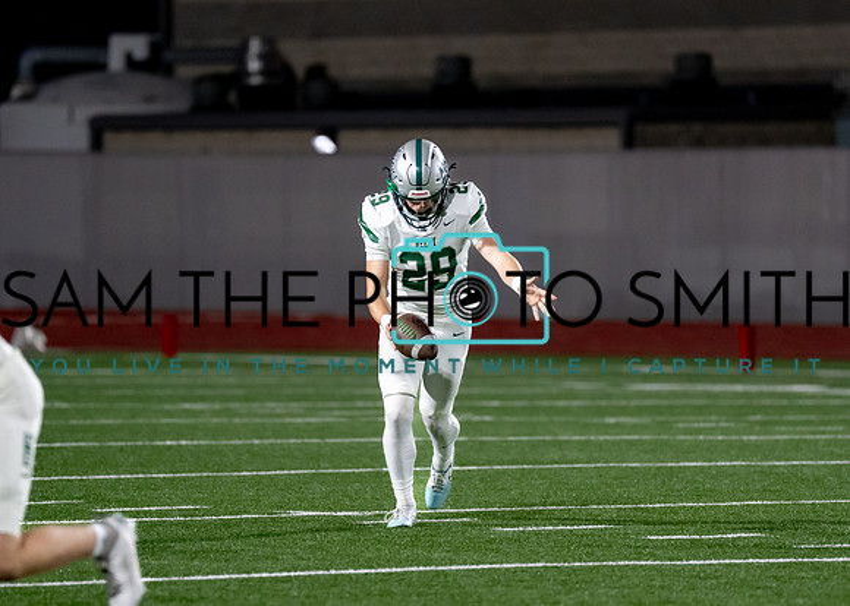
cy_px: 312
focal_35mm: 350
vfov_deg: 4.1
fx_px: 8438
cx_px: 431
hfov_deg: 5.8
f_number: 2.8
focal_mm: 200
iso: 3200
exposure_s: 1/1250
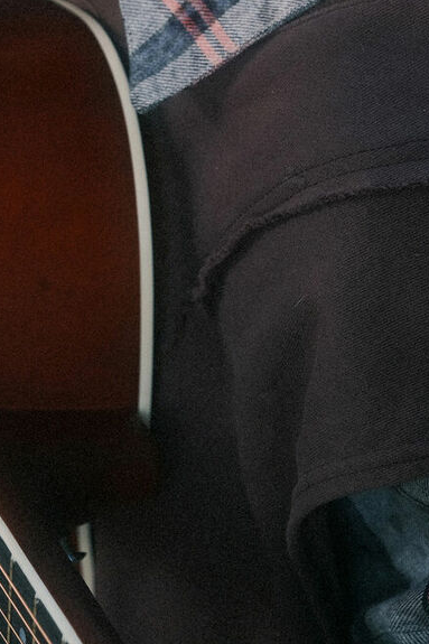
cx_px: 63
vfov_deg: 10.2
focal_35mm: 200
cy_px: 48
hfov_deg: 6.9
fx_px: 3577
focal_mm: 48.5
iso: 640
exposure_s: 1/250
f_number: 2.8
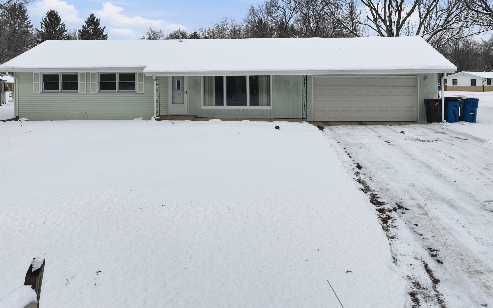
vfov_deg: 38.4
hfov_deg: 59.6
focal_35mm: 32
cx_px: 235
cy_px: 77
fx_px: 430
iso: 100
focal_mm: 12.3
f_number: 8
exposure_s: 1/160
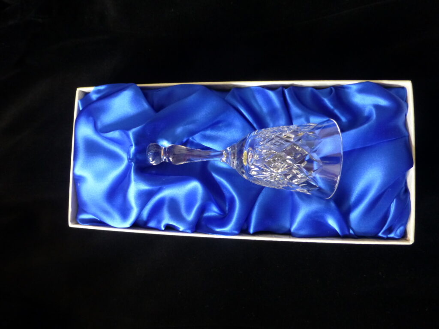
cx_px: 220
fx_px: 304
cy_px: 164
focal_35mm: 24
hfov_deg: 71.6
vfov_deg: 56.8
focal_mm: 4.3
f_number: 3.3
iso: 400
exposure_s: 1/6
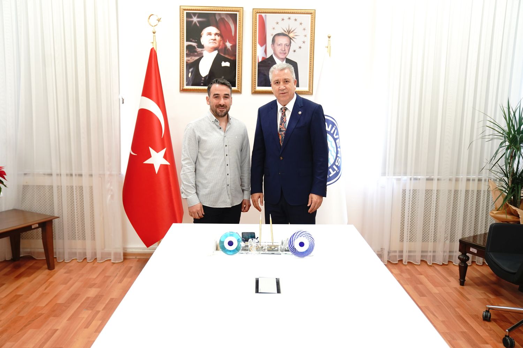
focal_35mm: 32
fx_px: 465
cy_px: 174
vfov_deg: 41.1
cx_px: 262
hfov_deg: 58.7
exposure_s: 1/80
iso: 1250
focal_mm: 32
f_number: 3.2
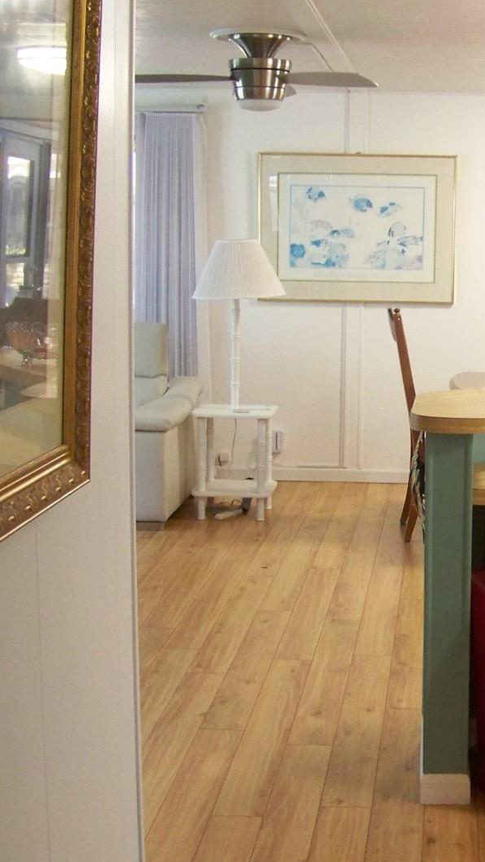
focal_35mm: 59
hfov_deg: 20.0
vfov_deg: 35.5
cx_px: 442
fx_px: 1350
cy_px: 446
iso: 250
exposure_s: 1/30
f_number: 2.8
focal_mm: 5.85
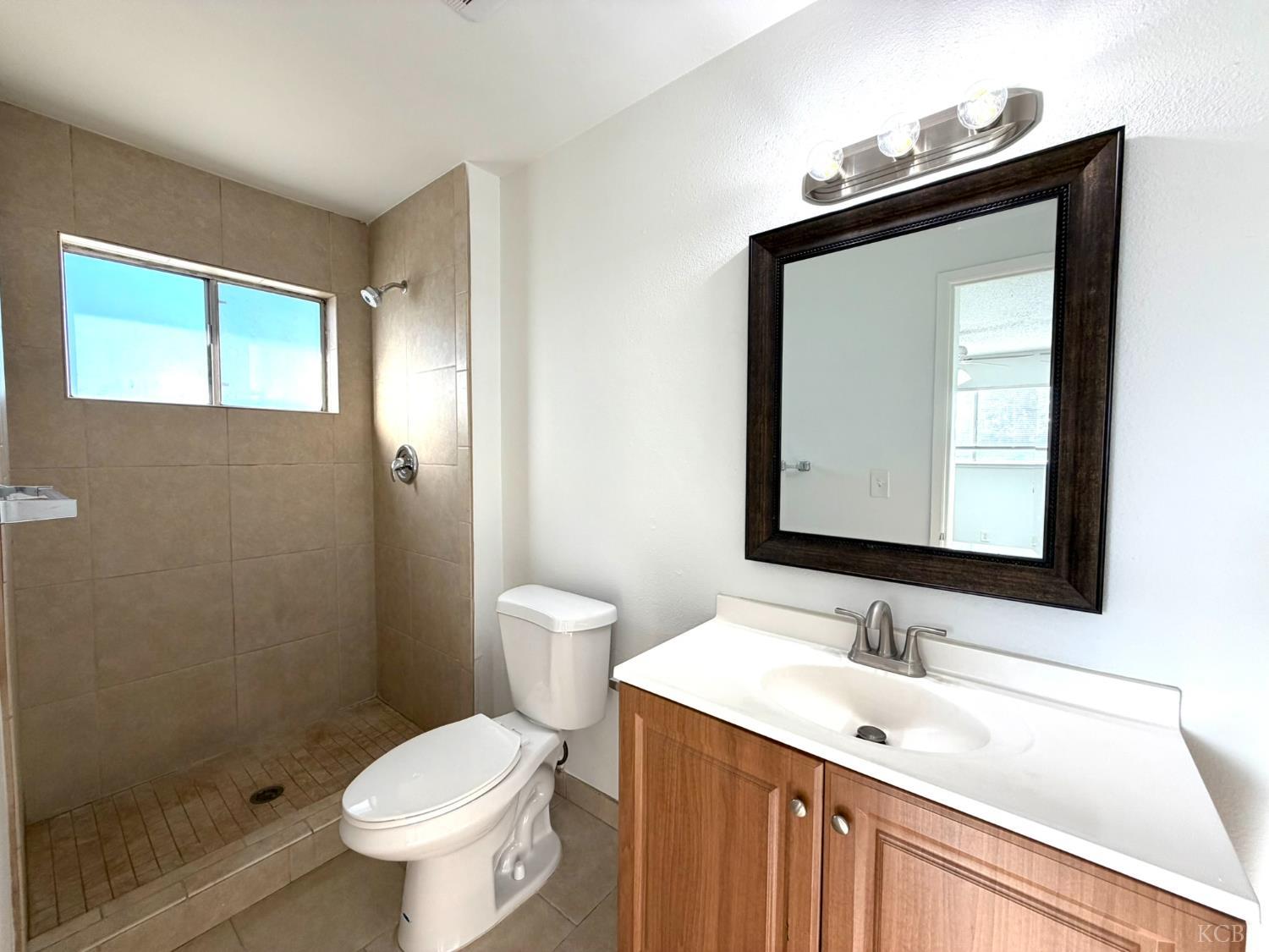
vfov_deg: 85.7
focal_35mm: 14
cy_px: 476
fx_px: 513
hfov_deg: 102.1
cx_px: 634
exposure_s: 1/120
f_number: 2.2
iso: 80
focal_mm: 2.22
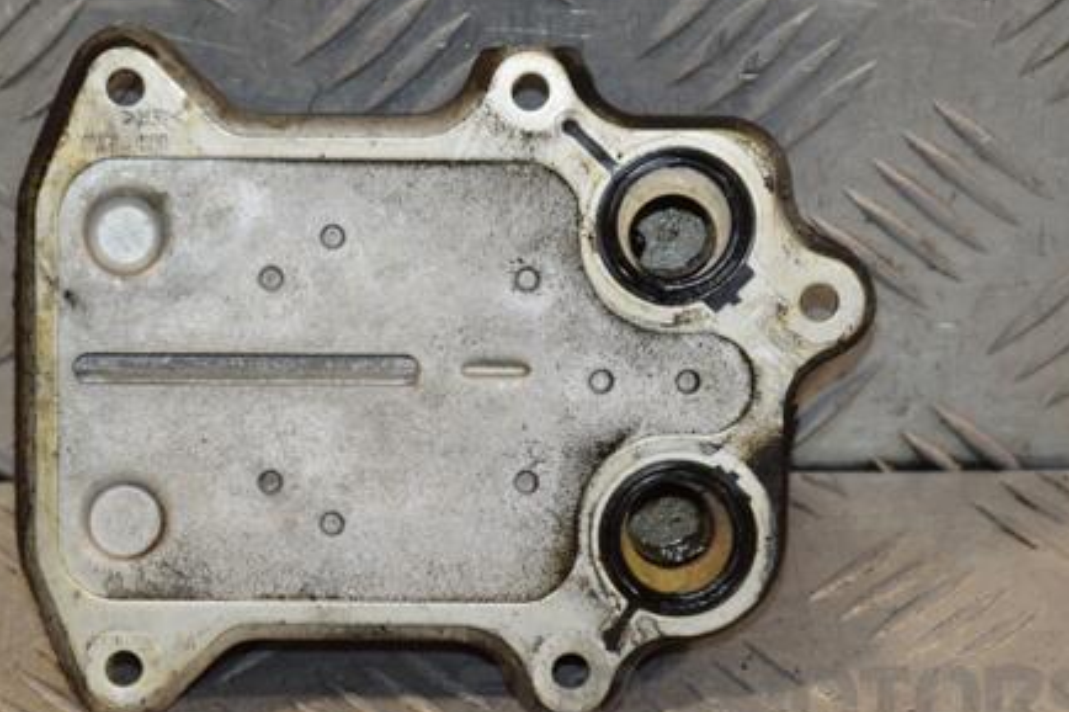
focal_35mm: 218
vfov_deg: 6.3
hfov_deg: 9.5
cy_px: 374
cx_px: 414
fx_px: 6461
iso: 800
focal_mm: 105
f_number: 6.3
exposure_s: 1/200
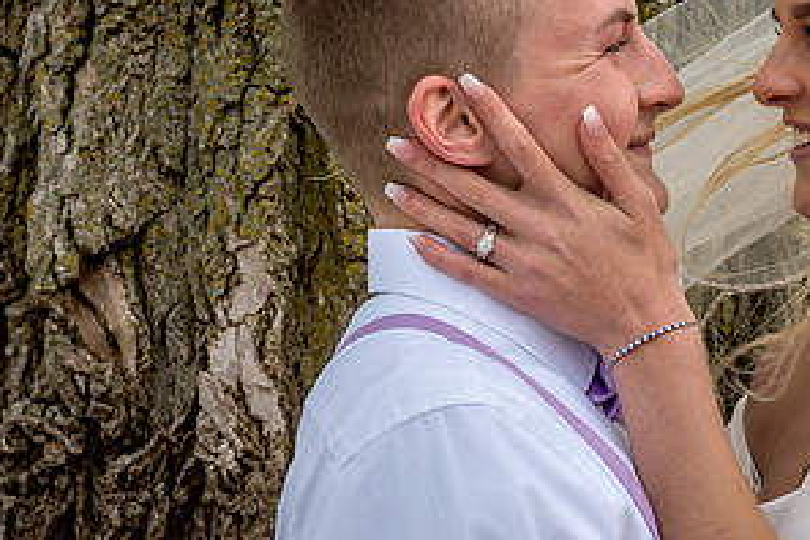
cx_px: 736
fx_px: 1980
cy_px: 282
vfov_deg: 15.5
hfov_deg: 22.5
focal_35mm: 88
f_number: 7.1
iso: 100
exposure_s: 1/250
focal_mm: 45
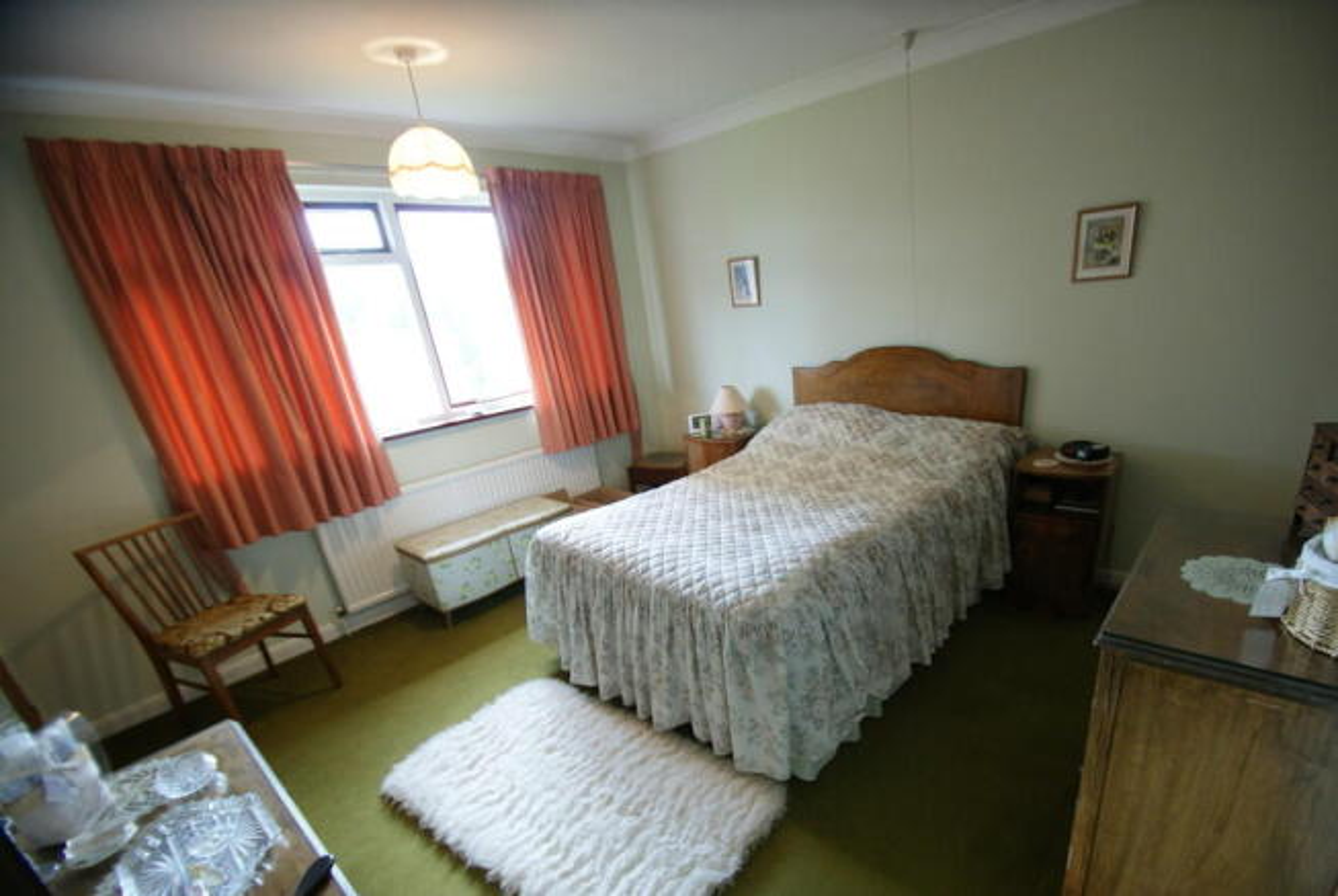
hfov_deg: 100.3
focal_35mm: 15
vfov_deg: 77.5
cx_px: 669
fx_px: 558
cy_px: 448
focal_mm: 10
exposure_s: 1/30
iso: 400
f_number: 3.5
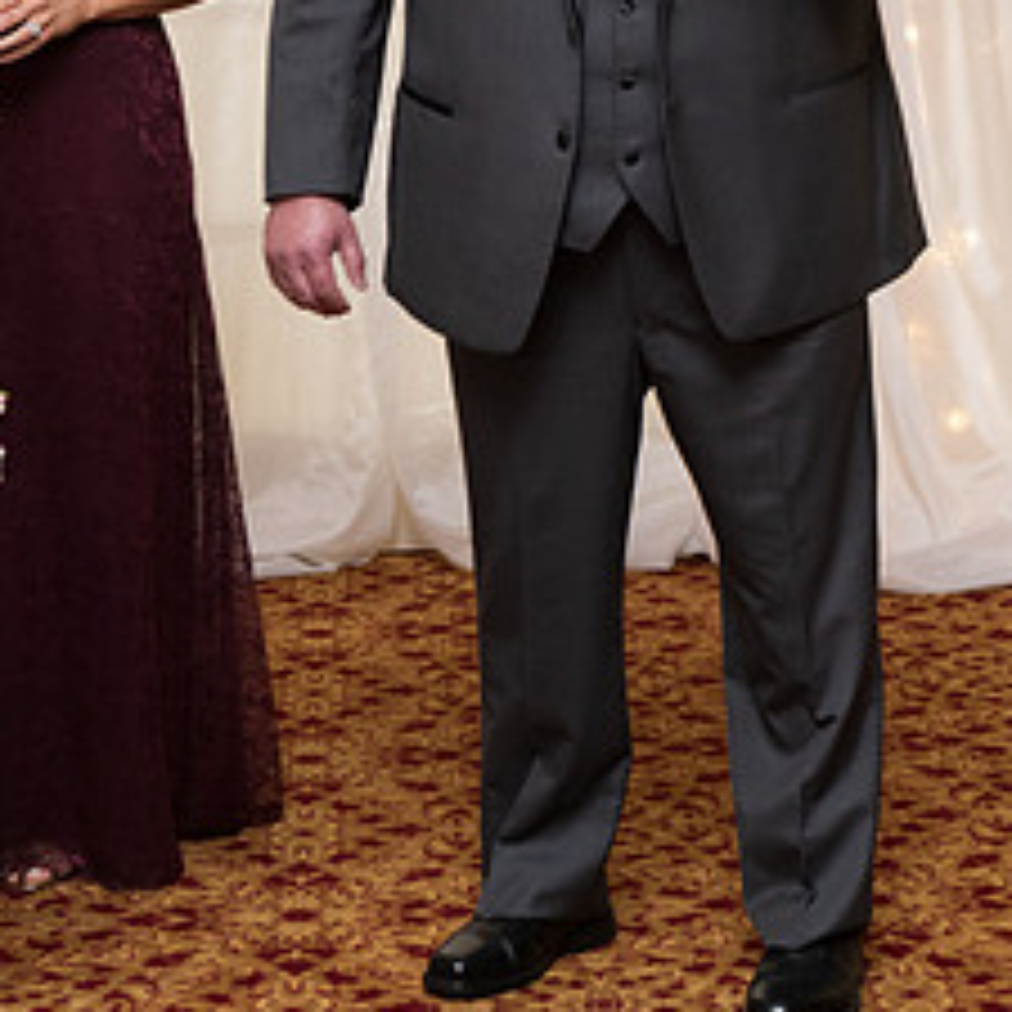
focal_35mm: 119
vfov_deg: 14.5
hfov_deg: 14.6
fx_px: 3936
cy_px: 171
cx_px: 630
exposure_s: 1/125
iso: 2200
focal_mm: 70
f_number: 5
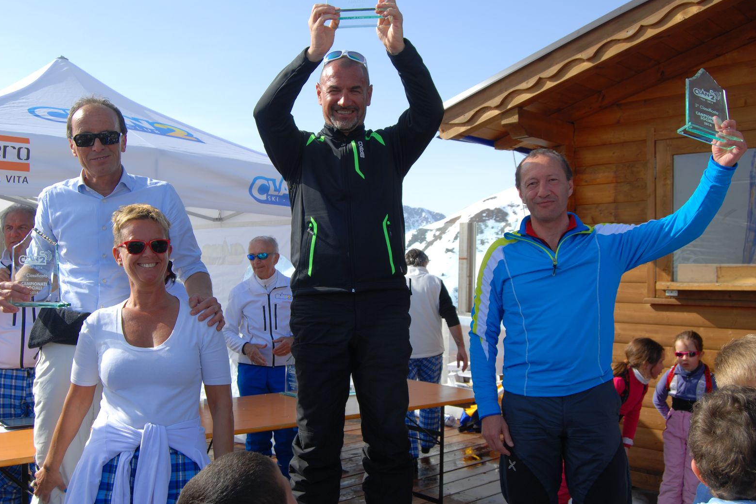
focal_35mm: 36
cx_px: 369
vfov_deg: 37.3
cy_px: 258
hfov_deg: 53.8
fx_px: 746
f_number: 5.6
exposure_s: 1/250
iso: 100
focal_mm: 23
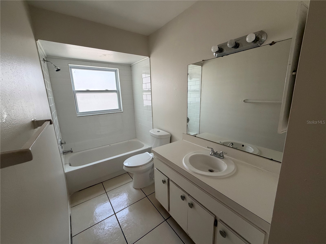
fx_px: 132
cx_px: 163
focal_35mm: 14
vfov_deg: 85.7
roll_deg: +2.5
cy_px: 122
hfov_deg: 102.1
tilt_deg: -13.0
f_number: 2.2
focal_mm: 2.22
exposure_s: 1/121
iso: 320
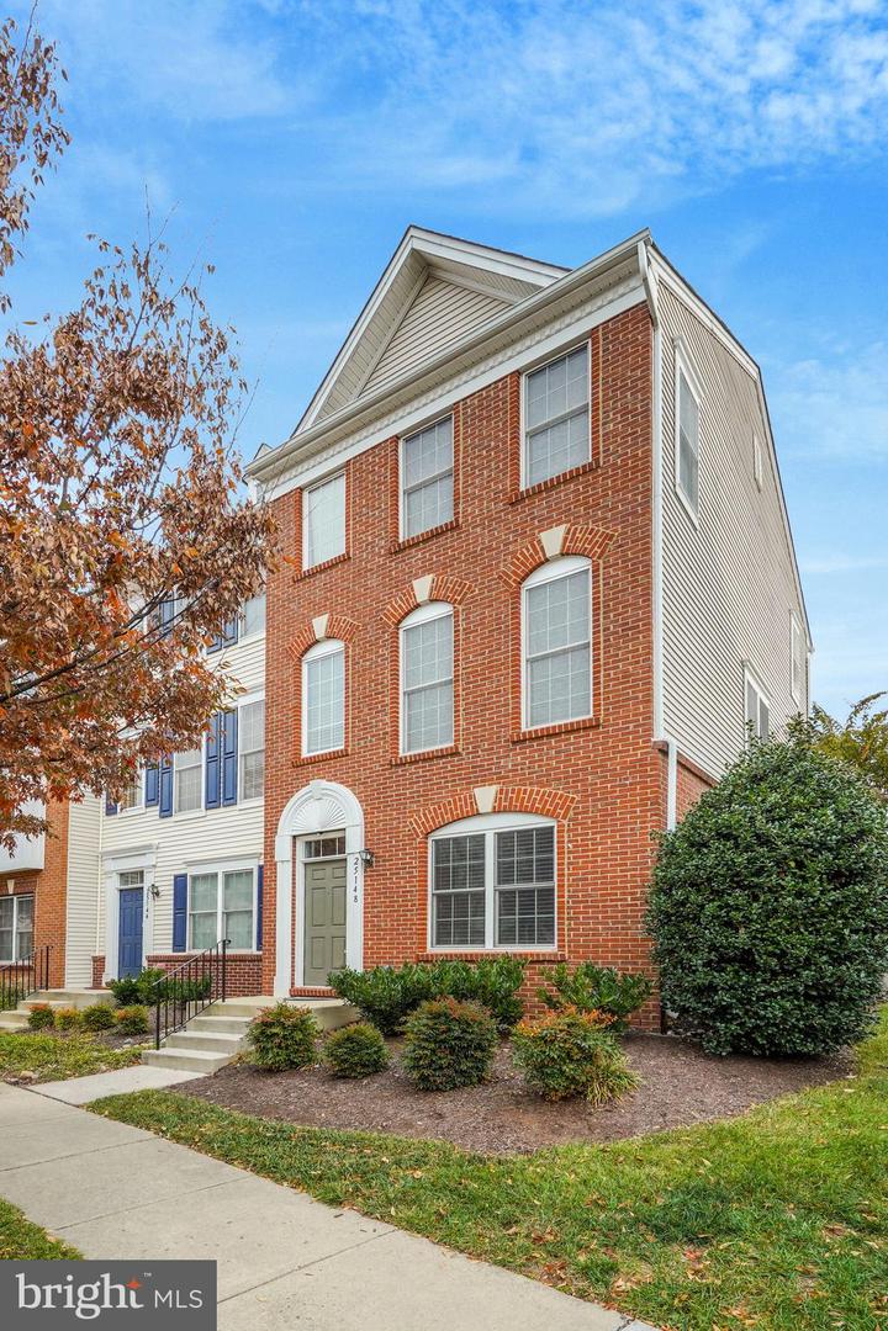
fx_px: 592
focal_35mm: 16
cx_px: 444
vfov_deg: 96.7
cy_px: 666
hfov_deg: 73.7
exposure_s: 1/640
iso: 1250
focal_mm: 16
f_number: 8
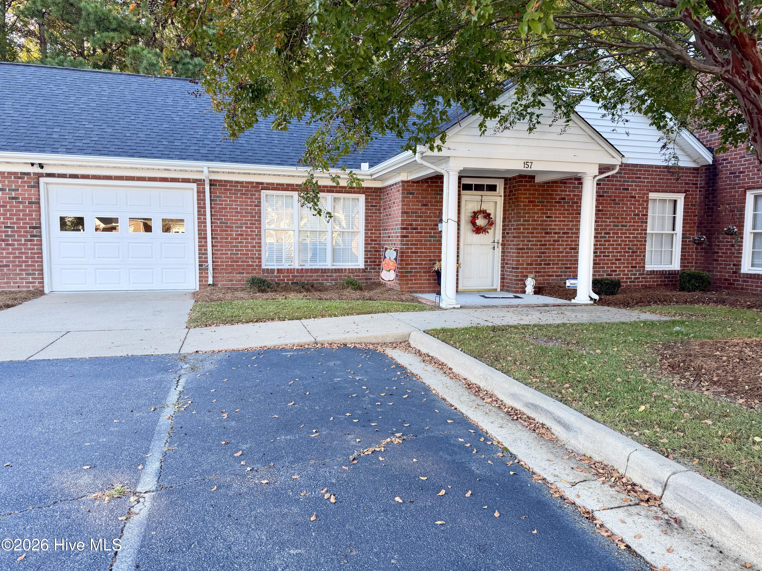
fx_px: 528
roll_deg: -0.5
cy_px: 286
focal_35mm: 24
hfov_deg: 71.6
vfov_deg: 56.8
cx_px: 381
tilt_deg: -4.4
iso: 64
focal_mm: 6.76
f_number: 1.78
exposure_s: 1/225
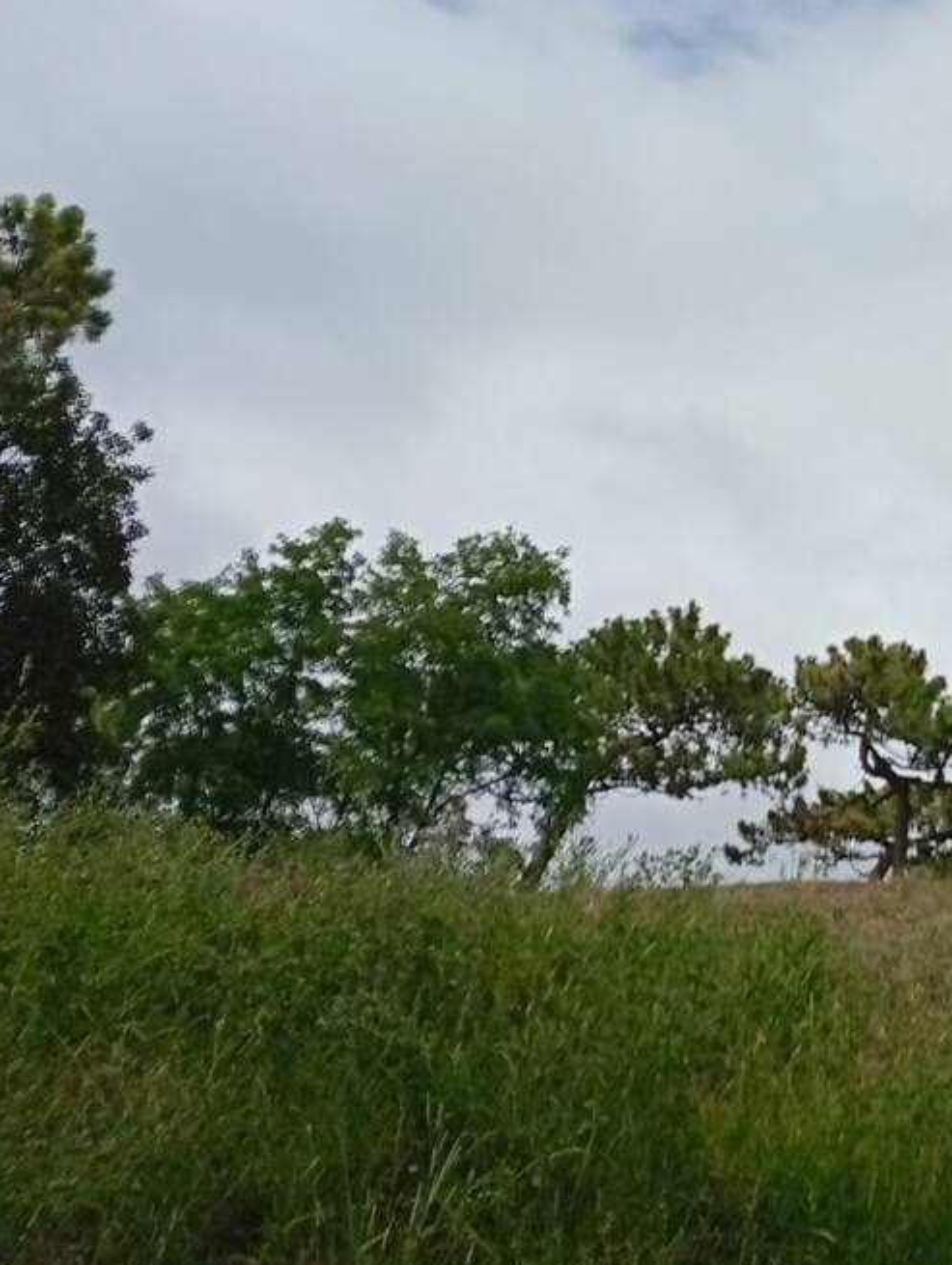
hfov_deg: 20.8
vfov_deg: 28.3
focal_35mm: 66
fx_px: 2415
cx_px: 1146
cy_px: 149
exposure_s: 1/1235
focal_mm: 3.98
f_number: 1.8
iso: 50
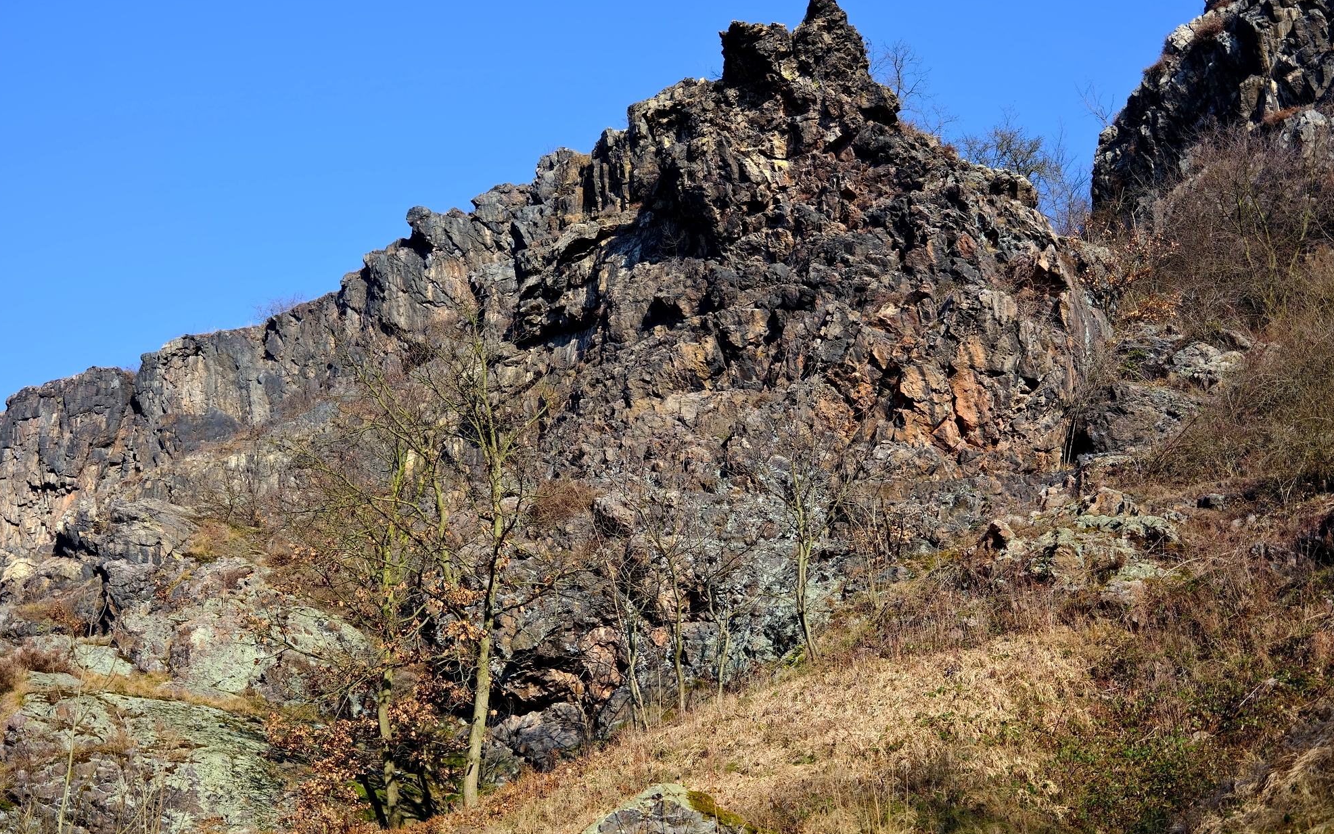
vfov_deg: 29.9
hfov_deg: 46.2
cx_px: 668
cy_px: 438
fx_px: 1563
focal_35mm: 43
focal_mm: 50
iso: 100
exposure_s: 1/250
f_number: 5.2
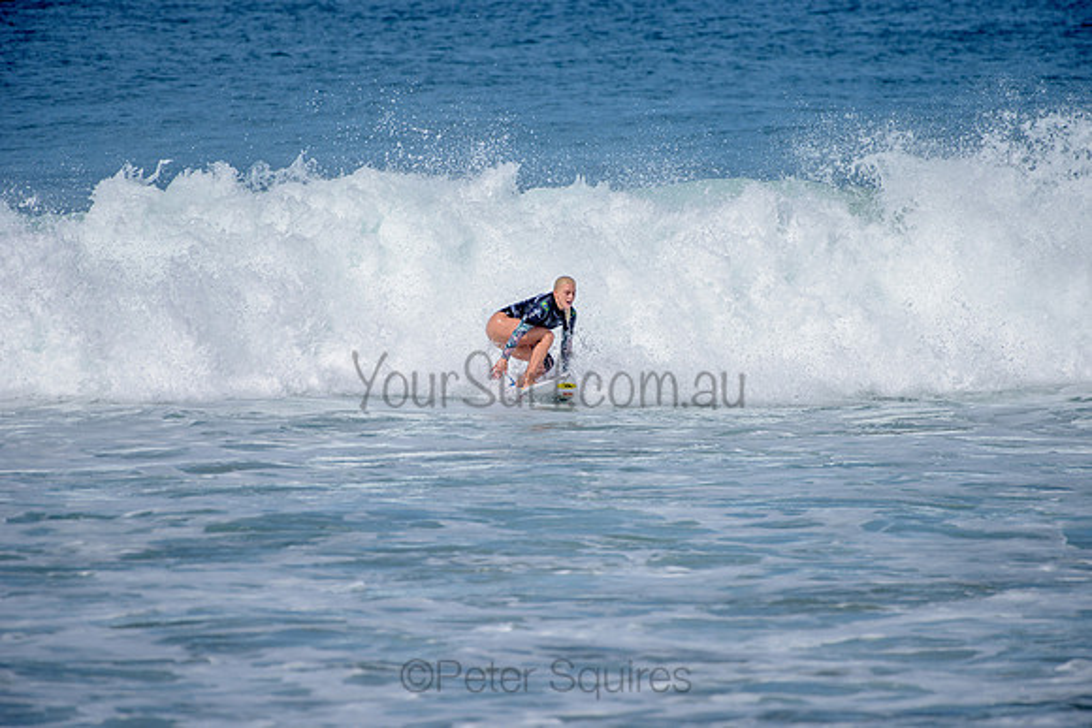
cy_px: 364
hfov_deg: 4.1
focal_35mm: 500
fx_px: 15170
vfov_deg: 2.8
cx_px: 546
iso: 250
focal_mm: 500
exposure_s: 1/2500
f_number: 6.3
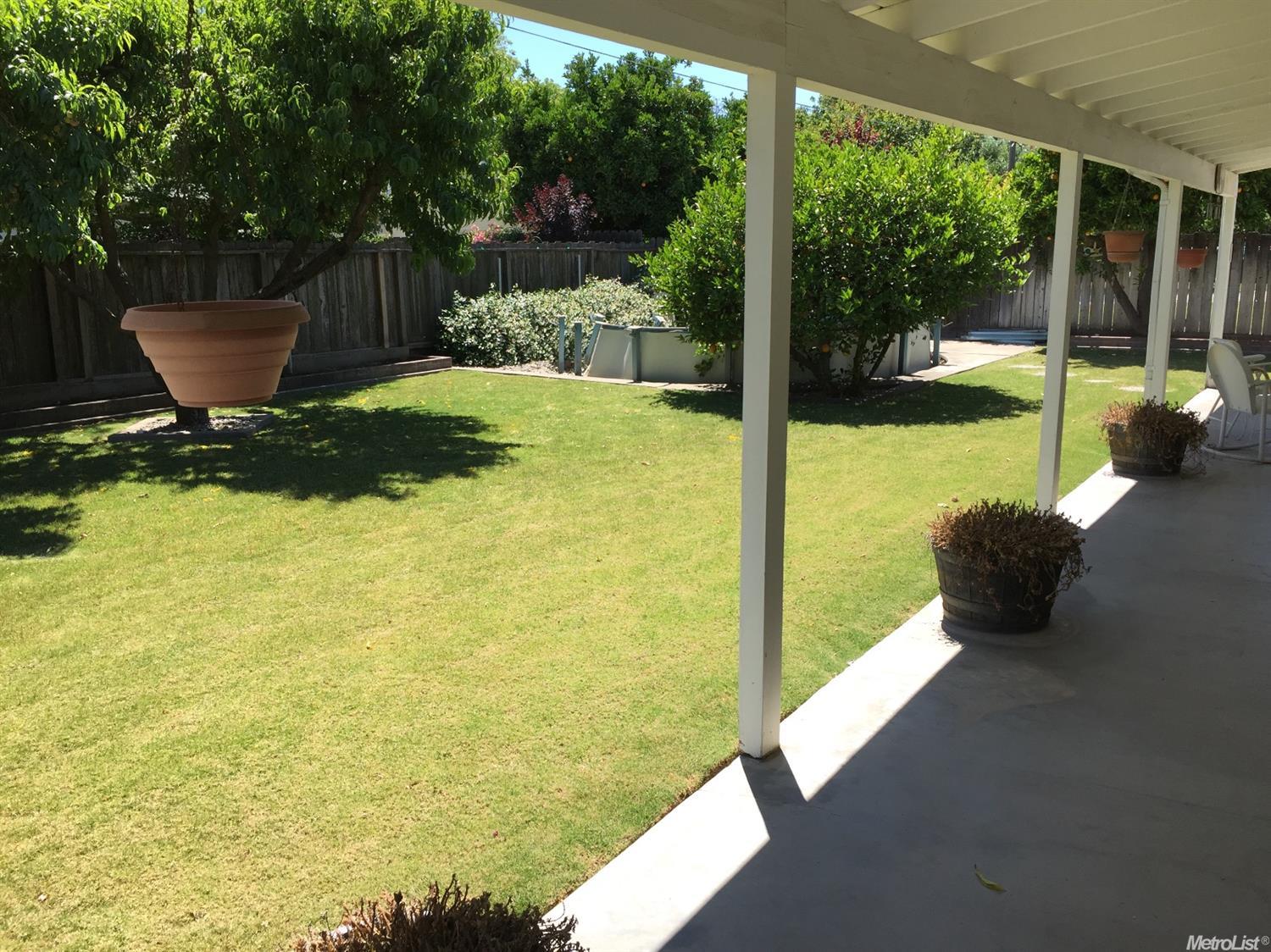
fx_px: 1064
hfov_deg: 61.7
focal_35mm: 29
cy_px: 476
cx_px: 636
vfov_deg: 48.2
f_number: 2.2
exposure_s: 1/860
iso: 32
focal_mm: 4.15
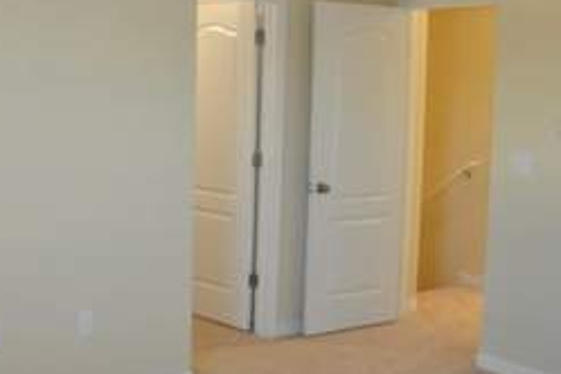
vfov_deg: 25.9
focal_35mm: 52
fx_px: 810
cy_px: 128
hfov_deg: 36.8
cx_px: 110
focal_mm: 18
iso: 800
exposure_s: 1/80
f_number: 3.5
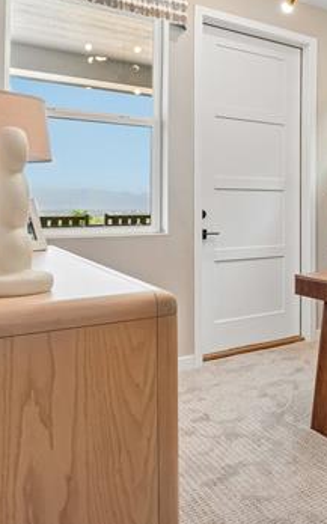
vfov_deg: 61.0
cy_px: 217
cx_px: 371
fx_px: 442
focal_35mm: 31
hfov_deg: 34.3
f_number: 8
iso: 400
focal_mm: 11
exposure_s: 1/30
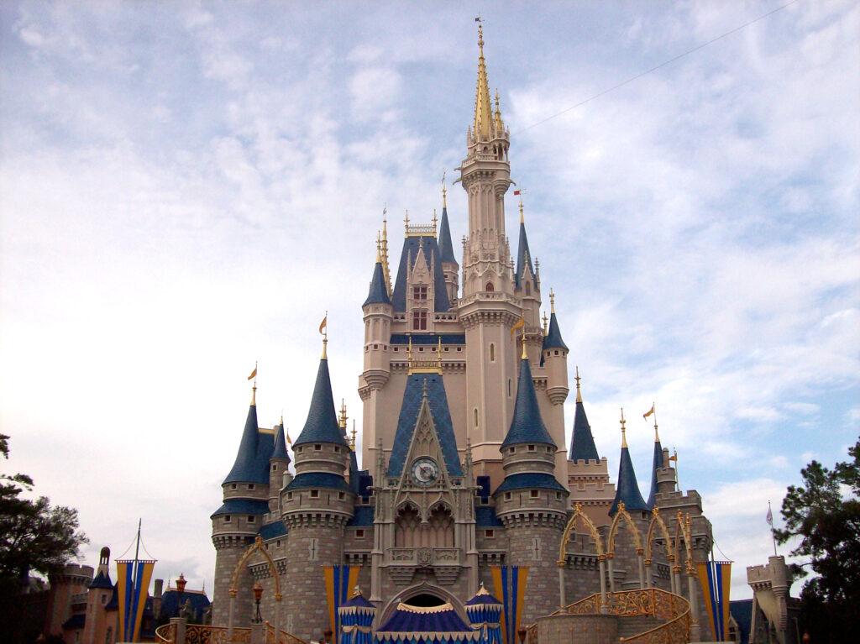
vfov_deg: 39.6
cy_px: 322
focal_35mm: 36
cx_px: 430
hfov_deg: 51.4
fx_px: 894
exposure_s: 1/550
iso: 80
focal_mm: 6
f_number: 4.8
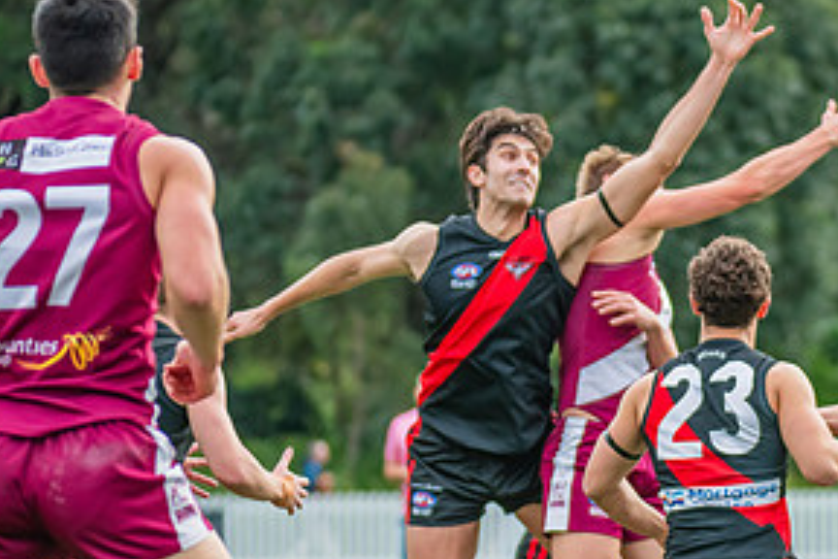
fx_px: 9403
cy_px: 320
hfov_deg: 5.1
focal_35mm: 404
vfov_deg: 3.4
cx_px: 660
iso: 800
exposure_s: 1/1250
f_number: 4.5
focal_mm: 170
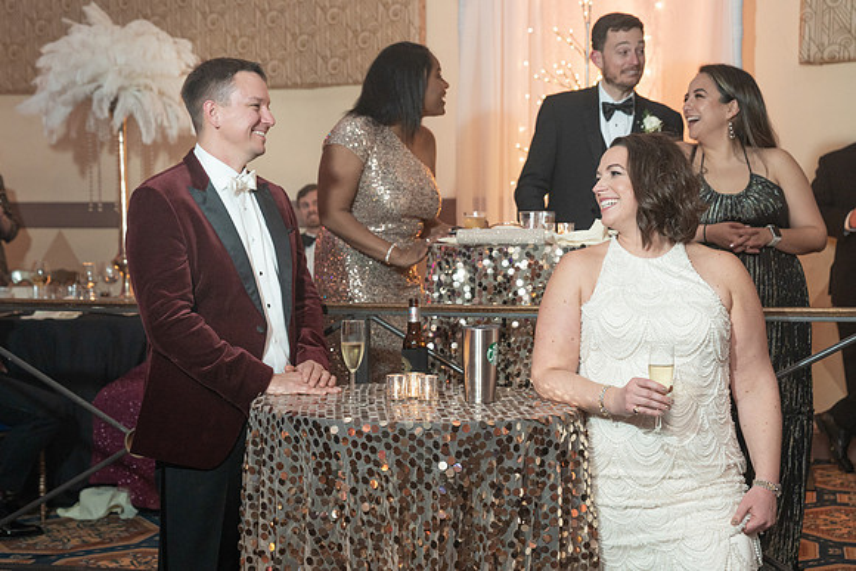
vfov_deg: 24.7
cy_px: 301
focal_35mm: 55
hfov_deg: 36.3
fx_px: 1305
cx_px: 404
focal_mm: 52
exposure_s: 1/125
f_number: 4
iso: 2000
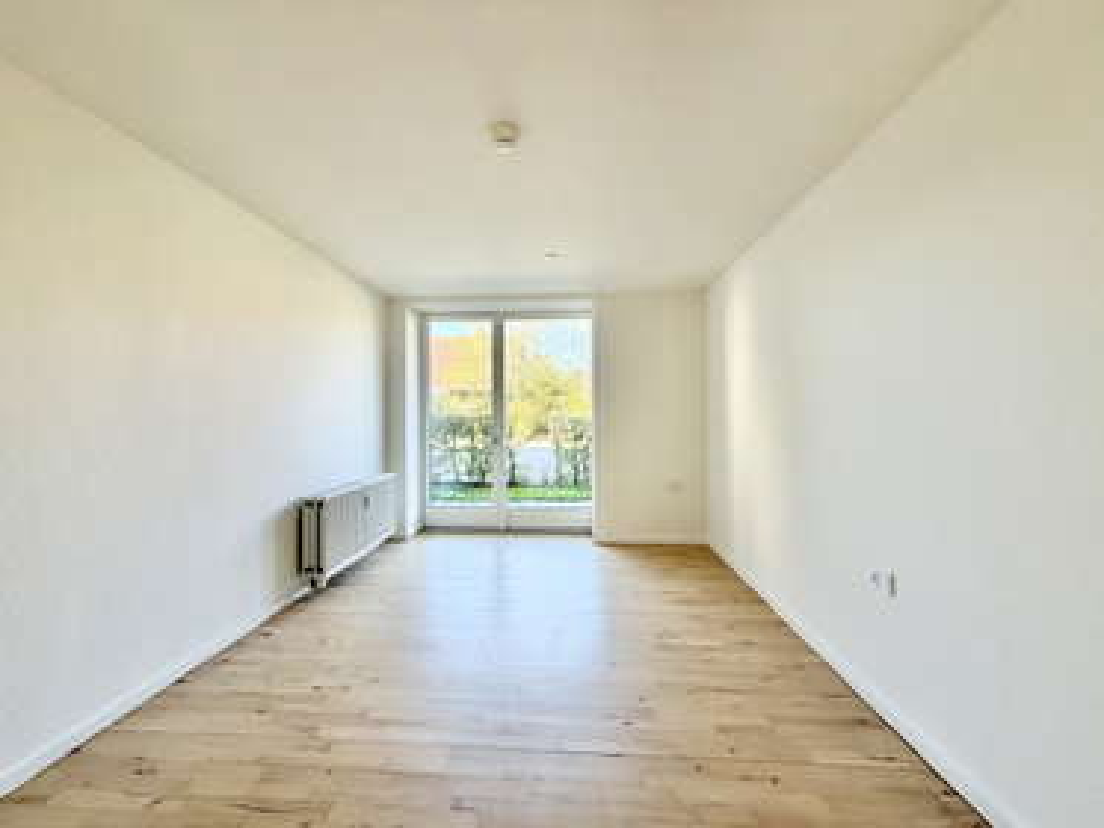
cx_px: 552
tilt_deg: -0.3
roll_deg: +0.6
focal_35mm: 14
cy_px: 414
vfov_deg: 85.7
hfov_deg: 102.0
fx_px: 447
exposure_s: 1/121
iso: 125
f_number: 2.2
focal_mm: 2.22
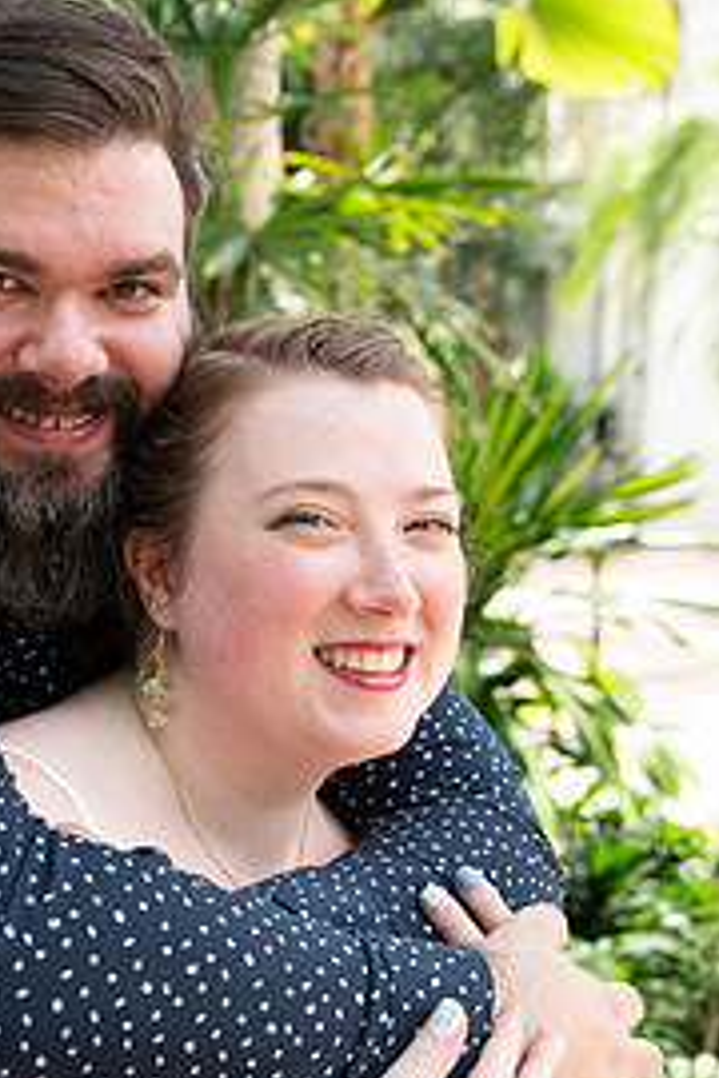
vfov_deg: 33.2
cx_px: -28
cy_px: 699
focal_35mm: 60
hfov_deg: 21.7
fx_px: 1797
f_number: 2.8
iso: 200
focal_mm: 24
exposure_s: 1/125
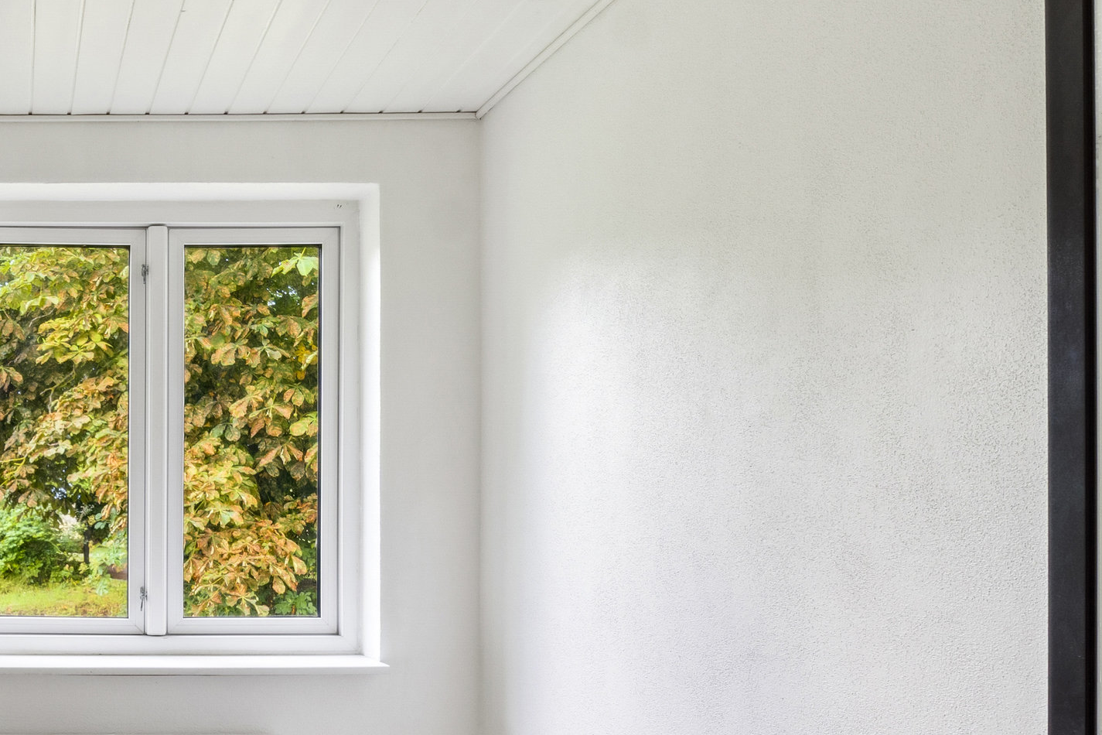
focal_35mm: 41
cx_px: 9
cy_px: 518
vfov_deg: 32.2
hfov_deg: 41.4
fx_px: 1257
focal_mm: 13
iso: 200
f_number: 8
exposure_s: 1/8
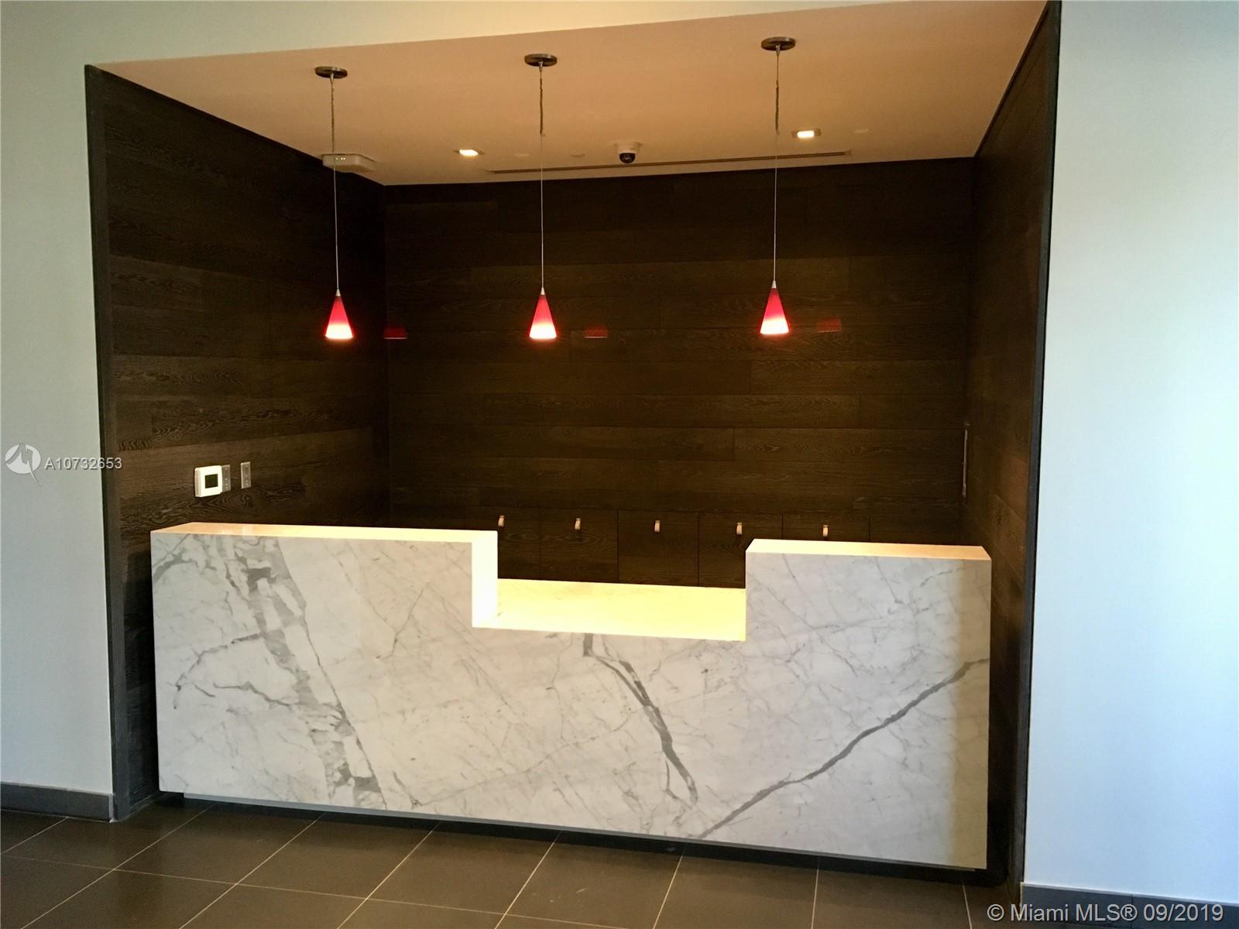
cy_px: 464
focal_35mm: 29
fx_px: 1038
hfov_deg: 61.7
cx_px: 620
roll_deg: +0.9
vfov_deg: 48.2
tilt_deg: -5.5
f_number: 2.2
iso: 200
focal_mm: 4.15
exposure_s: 1/30
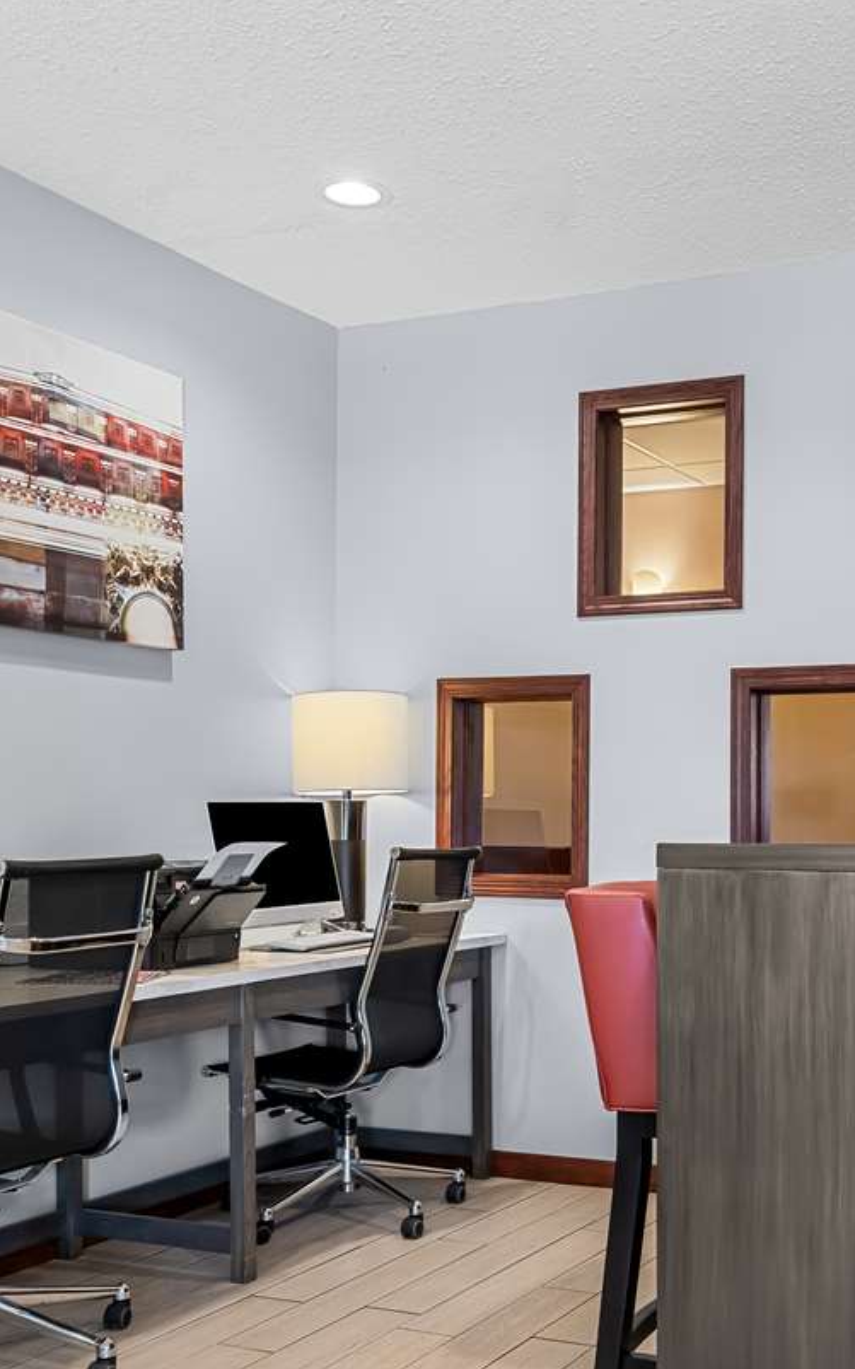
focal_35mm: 40
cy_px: 805
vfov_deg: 49.1
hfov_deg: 31.6
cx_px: 595
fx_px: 1492
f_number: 6.3
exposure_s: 1/2
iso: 320
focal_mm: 21
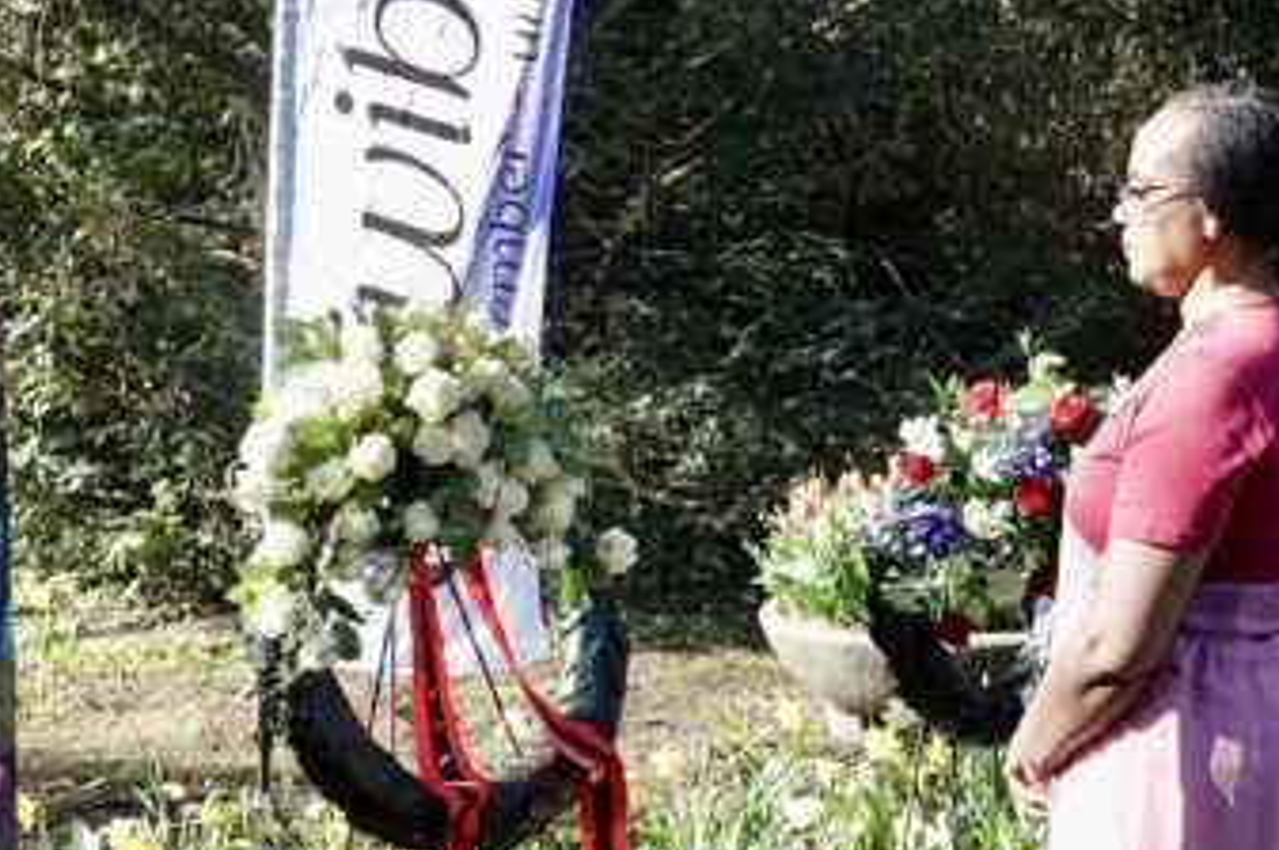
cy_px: 499
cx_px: 930
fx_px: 2591
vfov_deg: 18.6
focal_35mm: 73
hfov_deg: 27.4
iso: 100
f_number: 2.4
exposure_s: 1/320
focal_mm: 8.8
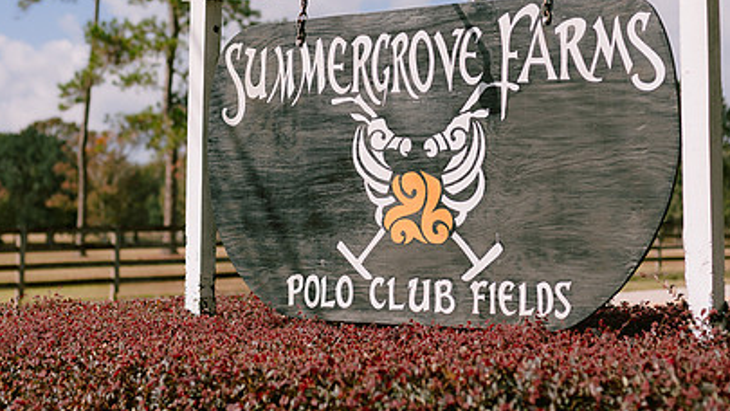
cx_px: 326
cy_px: 111
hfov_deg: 28.2
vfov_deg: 16.0
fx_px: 1452
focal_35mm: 75
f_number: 2.8
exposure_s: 1/8000
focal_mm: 50
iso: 200
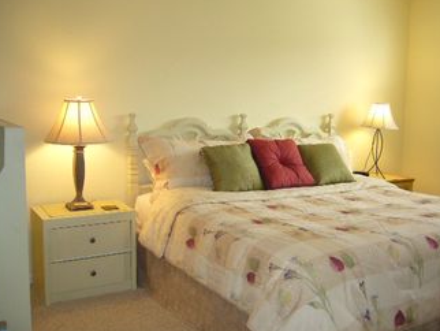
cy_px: 160
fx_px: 509
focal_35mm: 40
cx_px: 236
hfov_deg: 46.7
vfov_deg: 36.0
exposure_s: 1/60
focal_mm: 5.8
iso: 125
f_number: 2.8
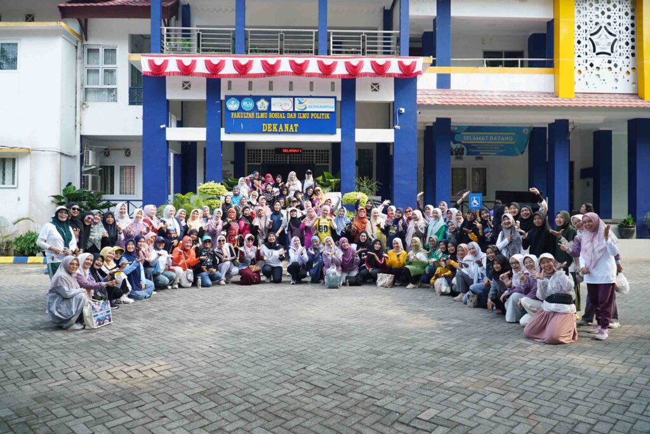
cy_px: 217
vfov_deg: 47.9
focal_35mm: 27
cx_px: 325
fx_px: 488
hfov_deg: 67.4
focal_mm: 18
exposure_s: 1/250
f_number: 4
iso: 160
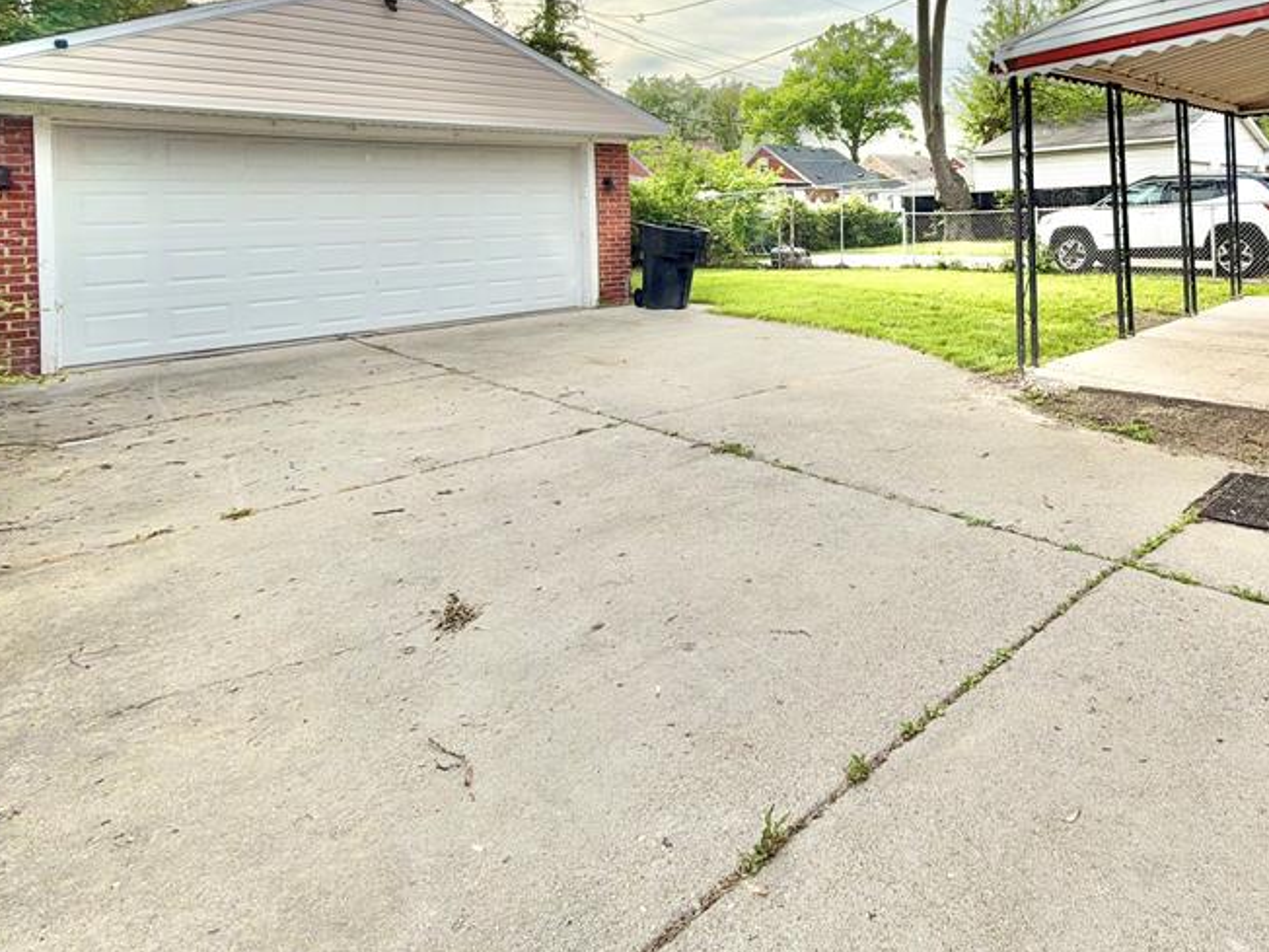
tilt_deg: +0.1
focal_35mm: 22
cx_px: 849
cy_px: 212
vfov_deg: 57.3
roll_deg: +2.4
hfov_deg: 74.0
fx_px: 807
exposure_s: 1/770
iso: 32
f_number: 2.2
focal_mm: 2.22
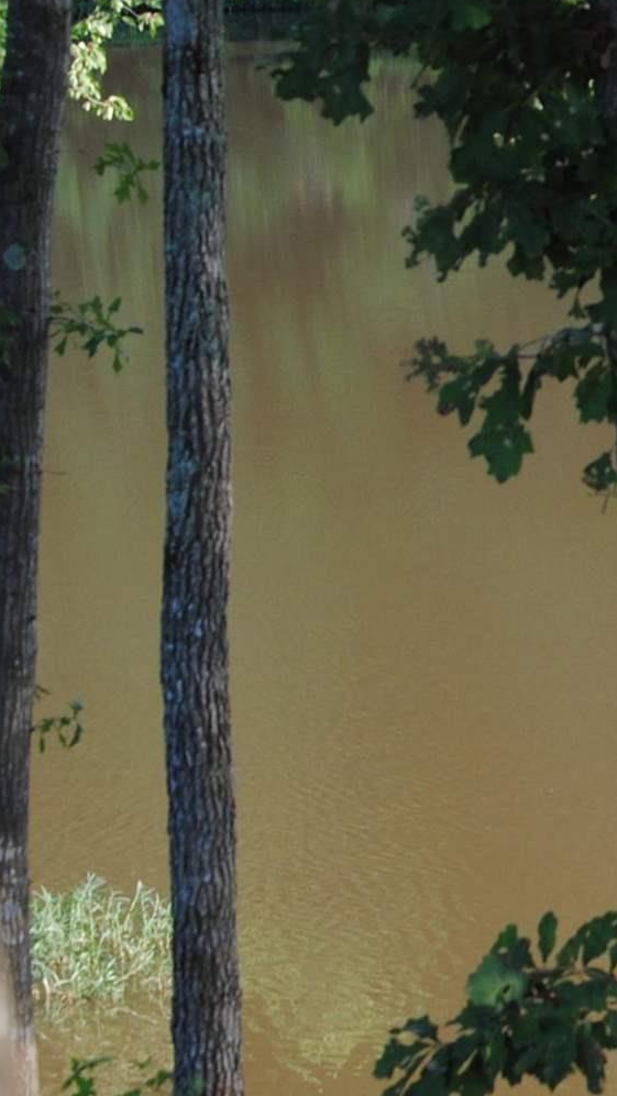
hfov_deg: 4.4
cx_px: 1574
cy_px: 573
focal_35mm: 267
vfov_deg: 8.1
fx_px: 7753
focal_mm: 55
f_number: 5.6
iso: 180
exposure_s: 1/125
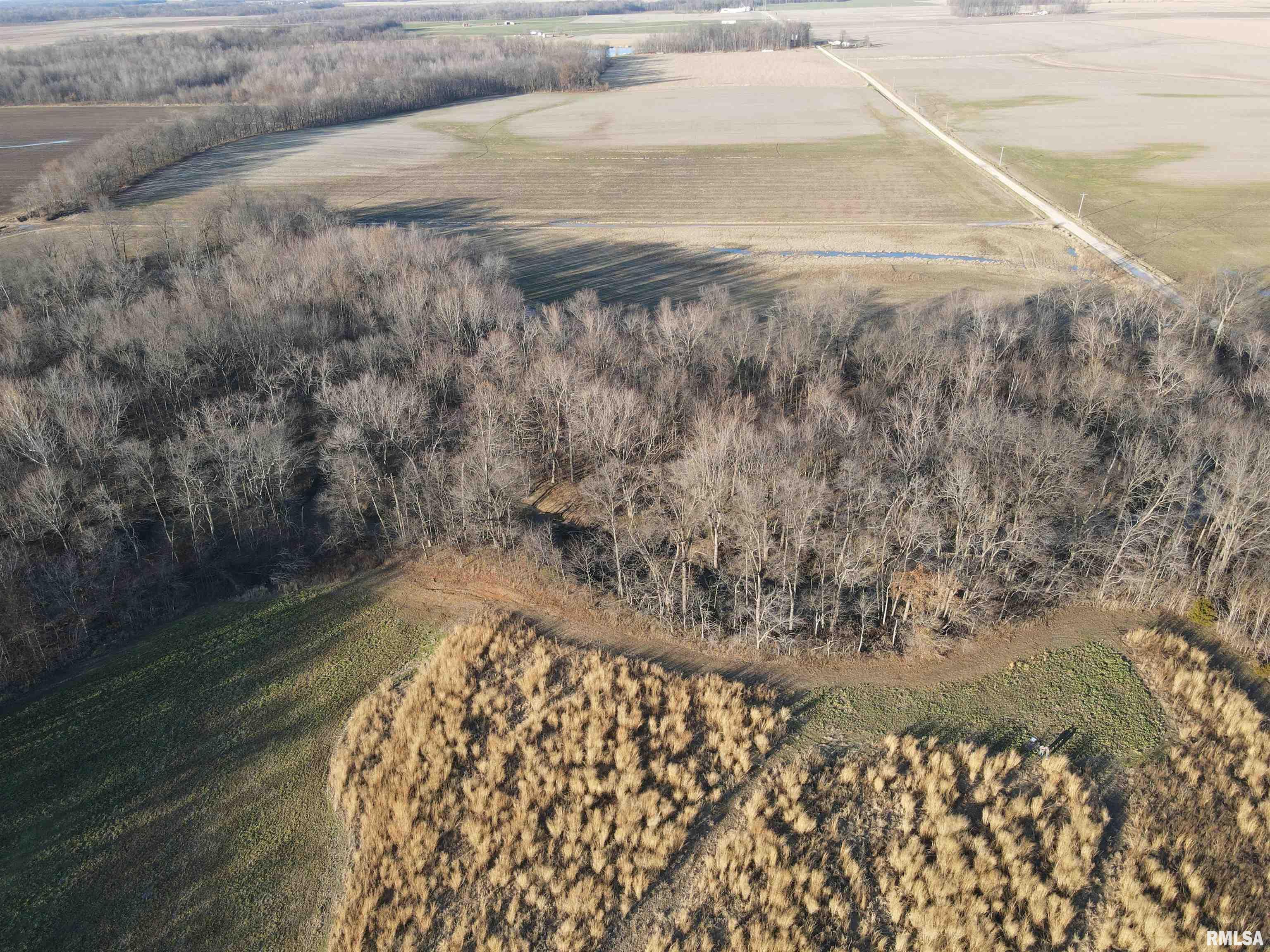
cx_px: 635
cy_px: 476
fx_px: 881
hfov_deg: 71.6
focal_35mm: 24
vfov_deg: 56.8
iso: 100
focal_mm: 4.5
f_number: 2.8
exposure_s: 1/180
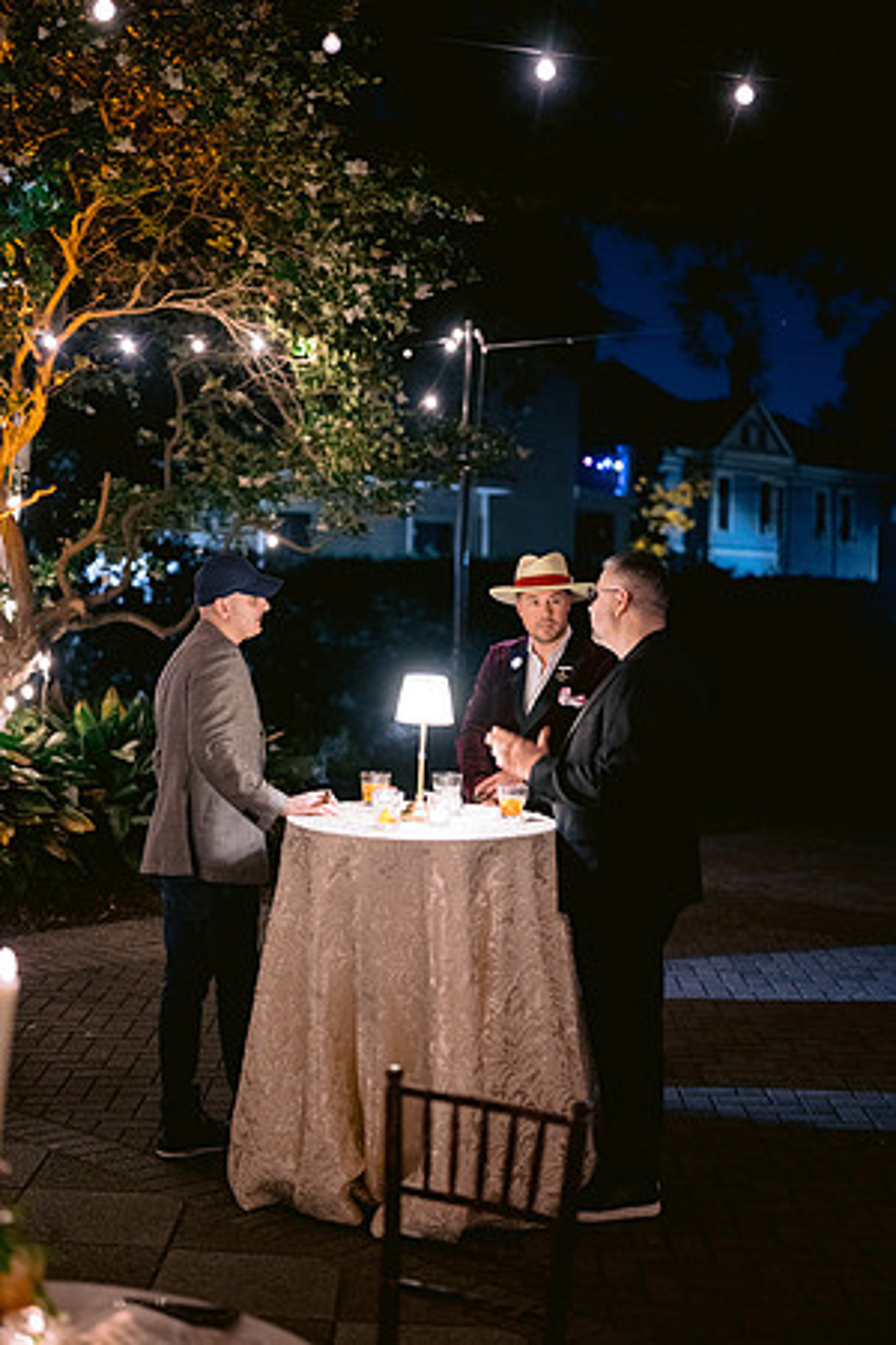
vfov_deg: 39.6
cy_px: 672
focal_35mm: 50
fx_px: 1867
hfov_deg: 27.0
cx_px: 448
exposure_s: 1/60
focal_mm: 50
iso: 2000
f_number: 1.8
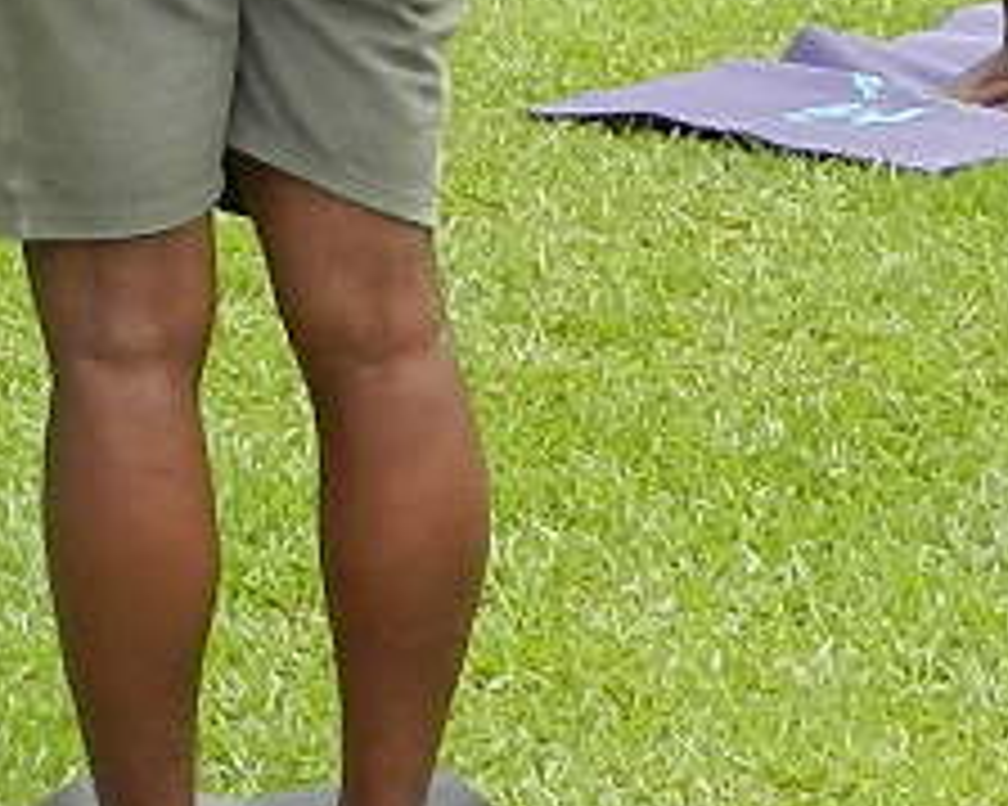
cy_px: -504
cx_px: -50
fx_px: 7902
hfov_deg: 7.3
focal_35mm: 265
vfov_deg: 5.8
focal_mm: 6.7
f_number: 4
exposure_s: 1/320
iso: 160
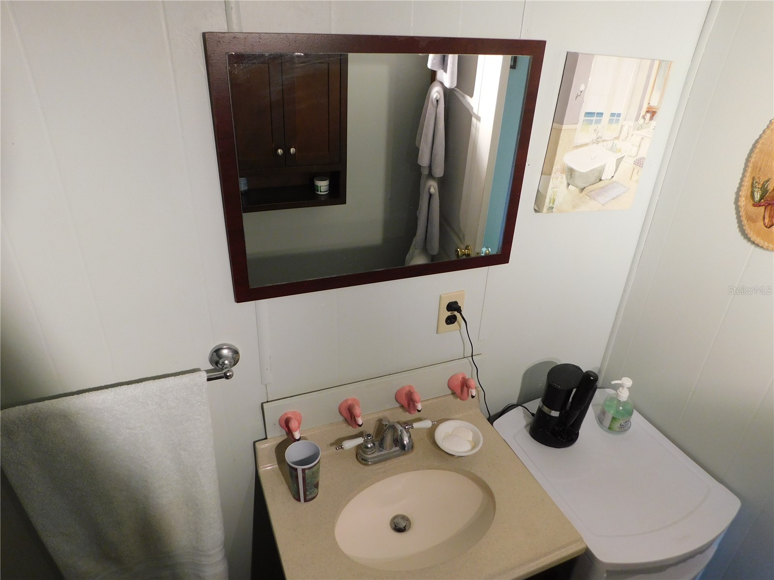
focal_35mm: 23
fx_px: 514
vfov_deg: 58.9
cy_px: 290
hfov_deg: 73.9
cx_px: 387
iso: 220
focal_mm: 4
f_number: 3
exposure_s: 1/30
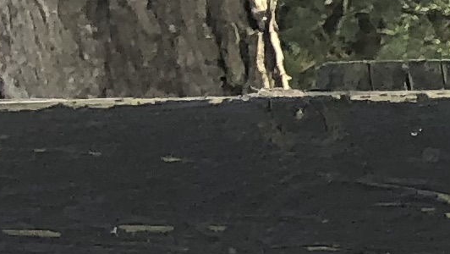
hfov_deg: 7.5
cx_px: 1599
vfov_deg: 5.1
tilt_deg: -18.5
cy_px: 657
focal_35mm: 231
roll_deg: +0.7
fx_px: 2758
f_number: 1.8
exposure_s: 1/326
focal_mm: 4
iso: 20
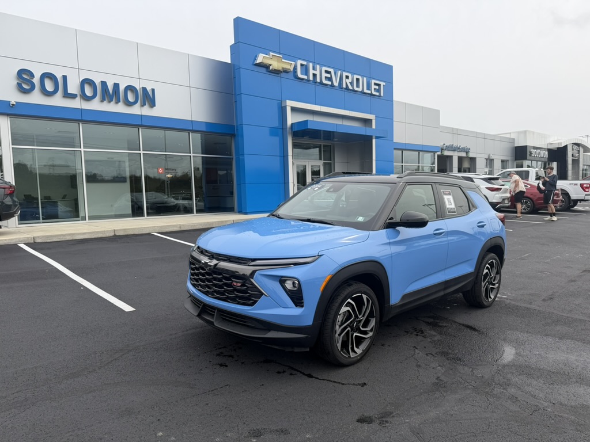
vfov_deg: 56.8
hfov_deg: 71.6
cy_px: 221
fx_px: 409
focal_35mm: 24
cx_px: 295
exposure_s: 1/2801
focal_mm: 6.76
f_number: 1.78
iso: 80
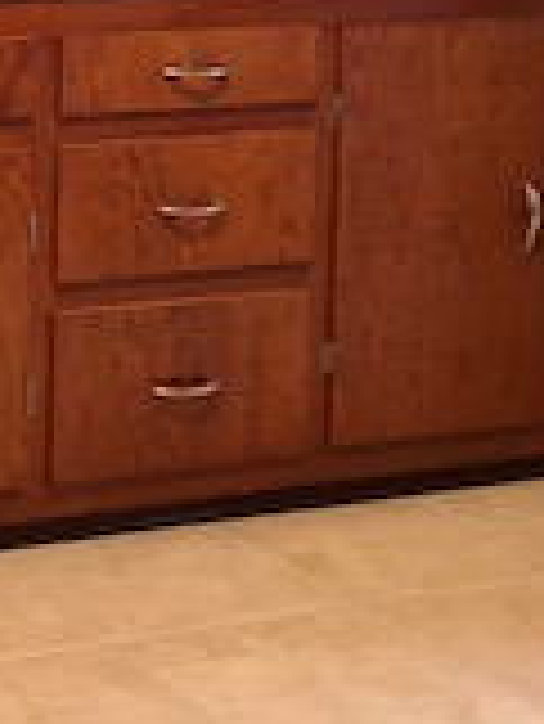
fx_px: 2323
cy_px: -166
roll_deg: +1.3
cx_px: -548
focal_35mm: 111
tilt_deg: -4.0
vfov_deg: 16.9
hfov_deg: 11.9
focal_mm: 4
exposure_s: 1/9
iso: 100
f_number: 1.8
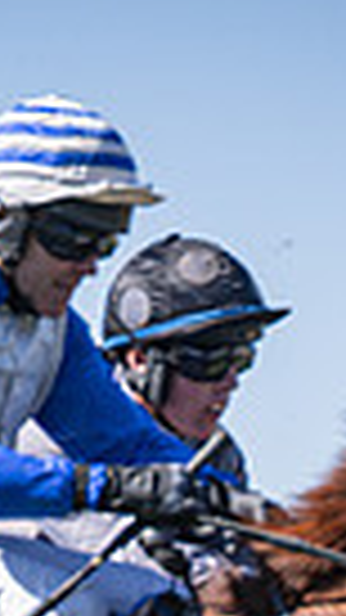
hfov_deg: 2.5
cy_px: 940
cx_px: 426
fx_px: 7785
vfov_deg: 4.5
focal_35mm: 477
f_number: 2.8
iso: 64
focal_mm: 70
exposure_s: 1/2000
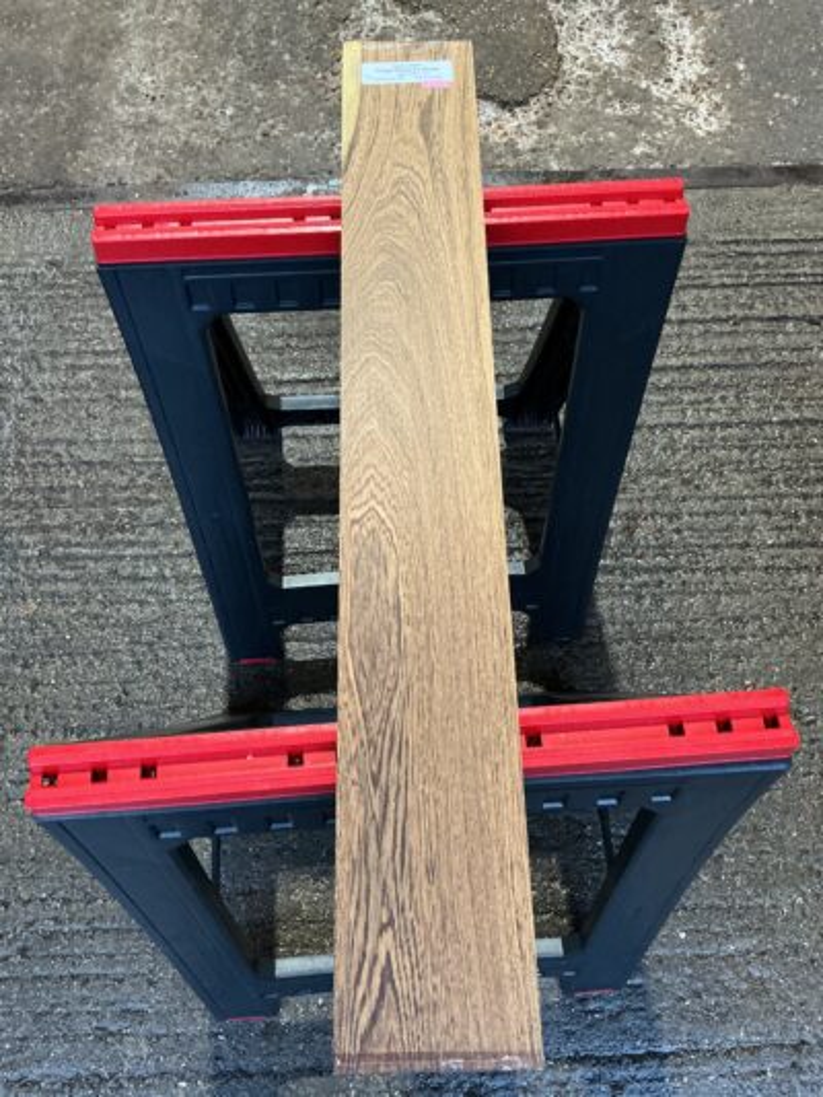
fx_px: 919
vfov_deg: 61.6
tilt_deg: -67.6
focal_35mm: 29
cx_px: 412
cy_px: 548
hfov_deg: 48.2
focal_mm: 3
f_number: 1.8
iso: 200
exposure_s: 1/33
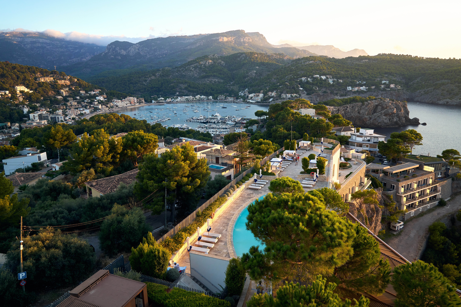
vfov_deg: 53.1
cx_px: 230
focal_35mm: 24
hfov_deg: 73.7
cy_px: 154
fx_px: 307
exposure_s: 1/125
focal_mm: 24
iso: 800
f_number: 4
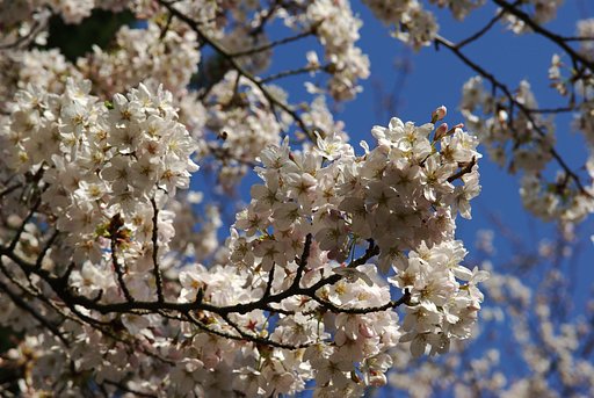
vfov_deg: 13.1
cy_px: 199
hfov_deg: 19.4
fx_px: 1735
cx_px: 297
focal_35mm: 105
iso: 100
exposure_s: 1/320
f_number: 10
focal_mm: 70
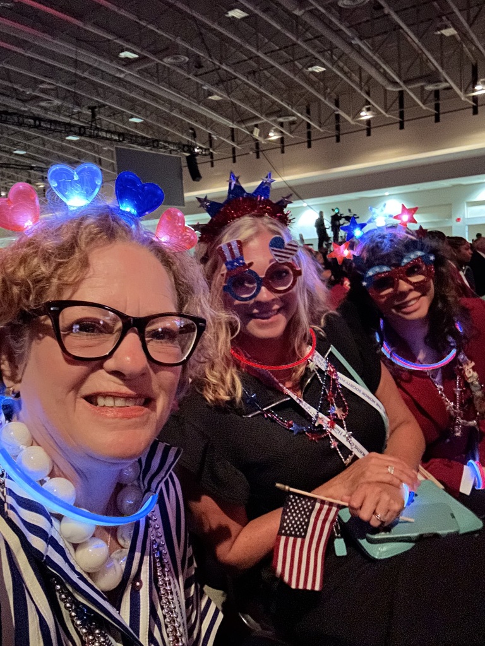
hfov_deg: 46.8
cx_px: 242
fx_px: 560
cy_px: 323
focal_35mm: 30
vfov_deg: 60.0
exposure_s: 1/15
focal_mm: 2.69
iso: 2000
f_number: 1.9
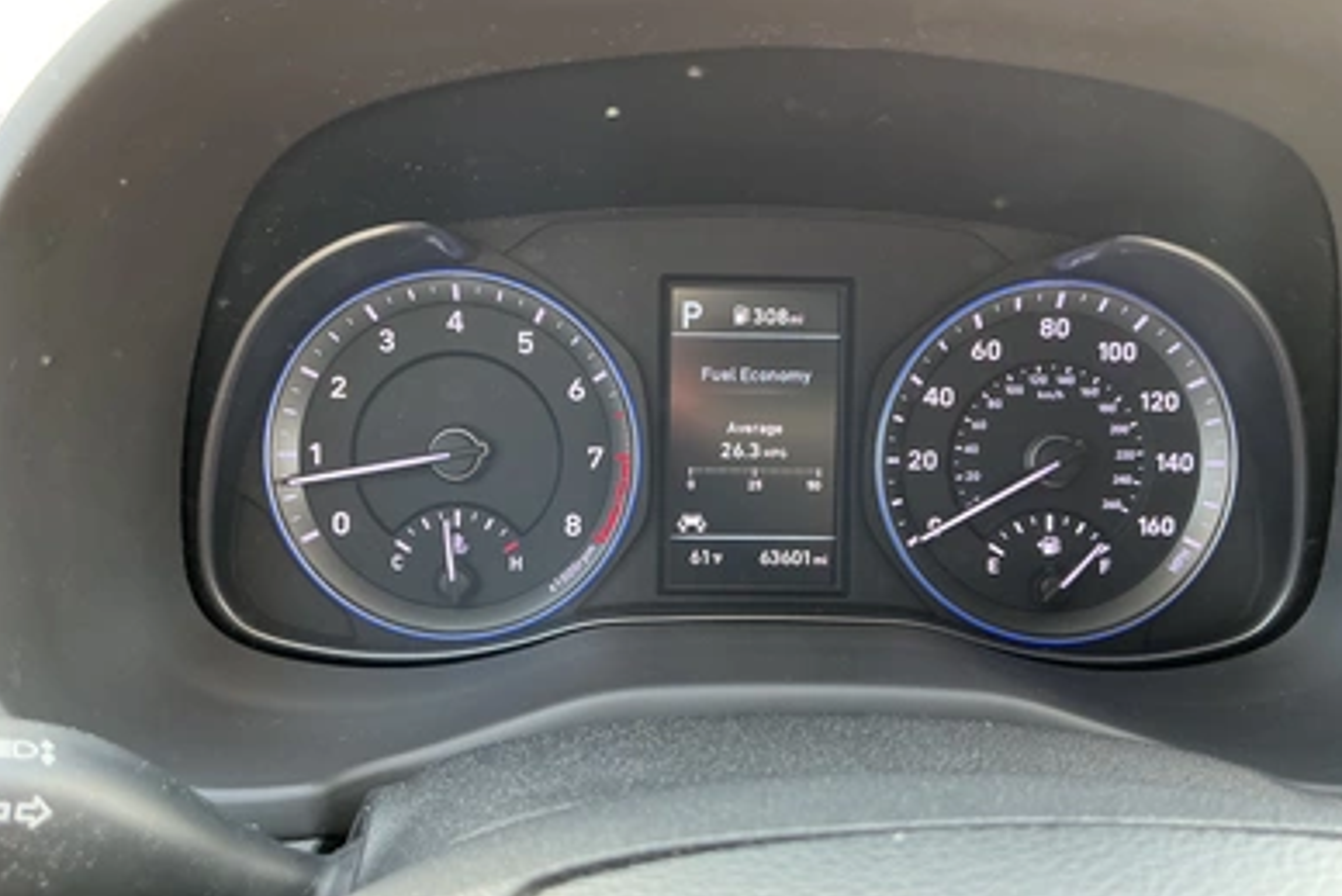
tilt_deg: -23.3
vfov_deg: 43.6
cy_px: 488
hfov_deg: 61.9
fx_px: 1119
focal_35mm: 30
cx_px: 671
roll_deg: -0.1
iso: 100
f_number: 1.8
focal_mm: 3
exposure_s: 1/60
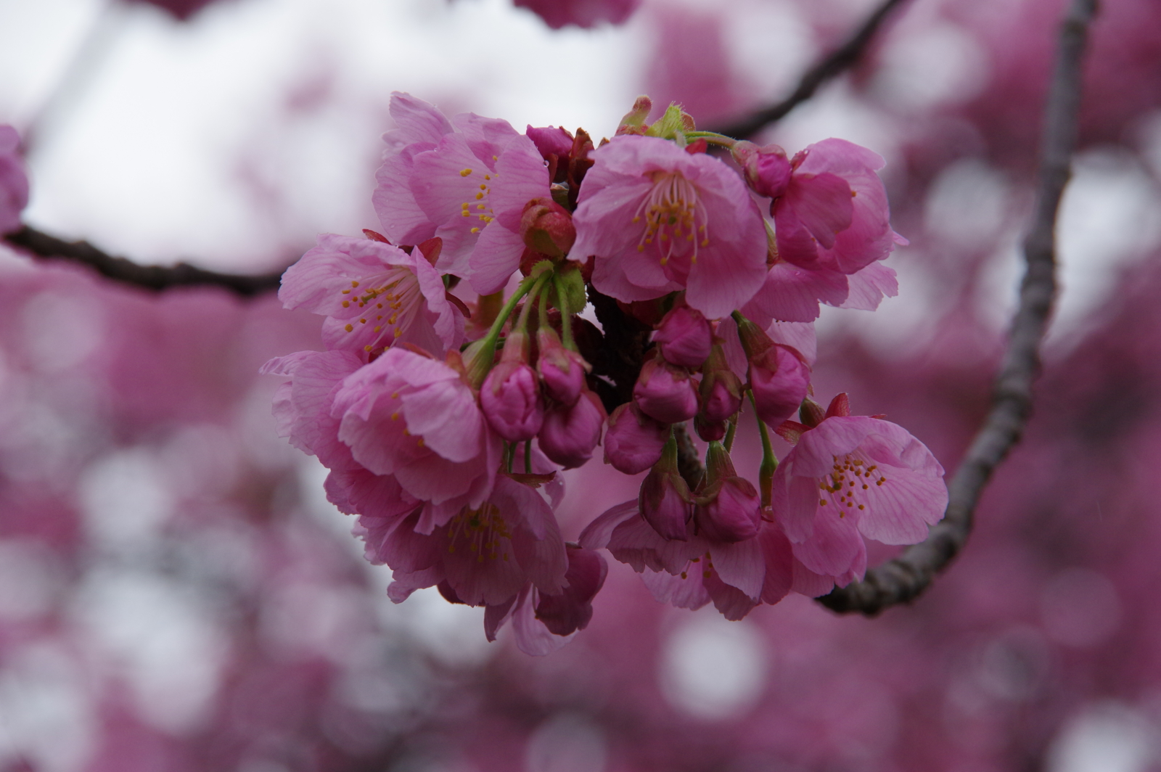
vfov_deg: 6.8
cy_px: 386
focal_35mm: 202
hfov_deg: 10.2
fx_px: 6509
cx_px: 580
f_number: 8
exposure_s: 1/200
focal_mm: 135
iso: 800
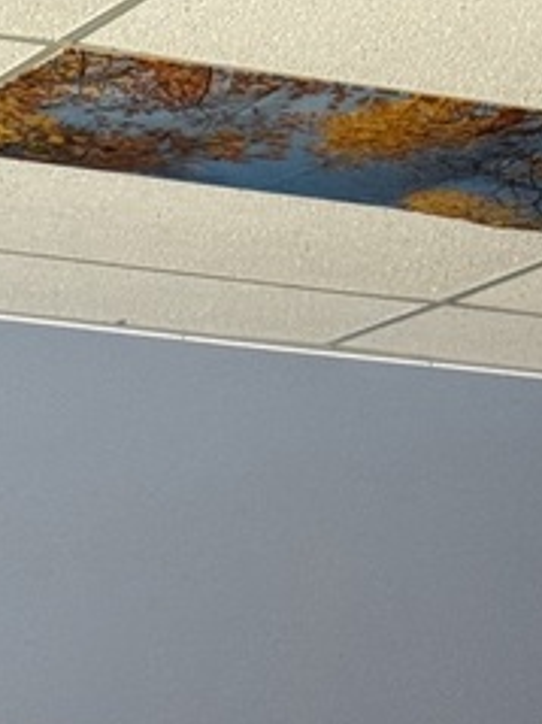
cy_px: 1336
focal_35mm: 206
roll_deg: -0.7
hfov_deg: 7.2
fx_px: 4304
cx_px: 315
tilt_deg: -2.7
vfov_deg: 9.1
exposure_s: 1/40
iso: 400
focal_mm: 6.76
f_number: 1.78
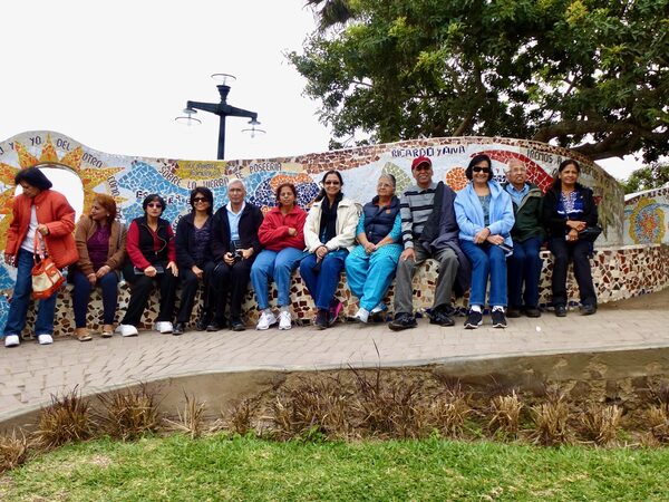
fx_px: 560
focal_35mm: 29
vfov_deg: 48.2
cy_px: 251
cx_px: 334
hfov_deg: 61.7
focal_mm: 5
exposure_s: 1/250
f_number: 4
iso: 100
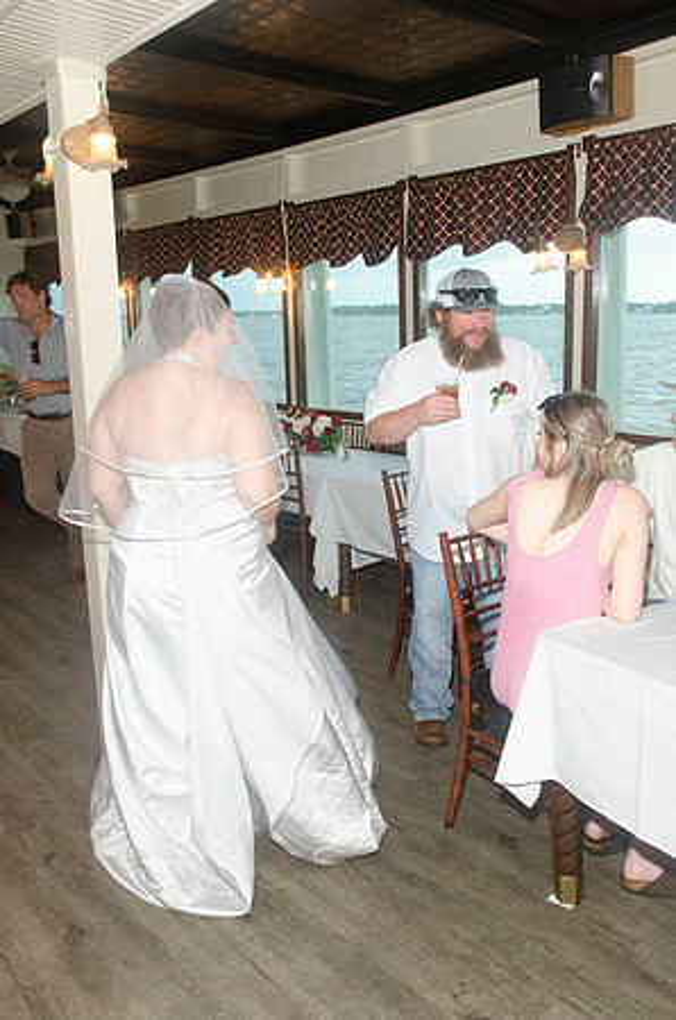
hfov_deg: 39.8
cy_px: 510
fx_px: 934
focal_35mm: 33
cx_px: 338
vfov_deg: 57.3
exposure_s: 1/60
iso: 400
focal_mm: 22
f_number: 5.6
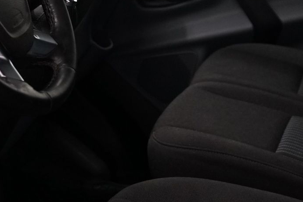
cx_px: 74
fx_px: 884
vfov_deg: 13.0
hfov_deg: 19.3
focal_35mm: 105
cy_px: 51
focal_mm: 29
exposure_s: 1/160
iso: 1600
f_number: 3.5
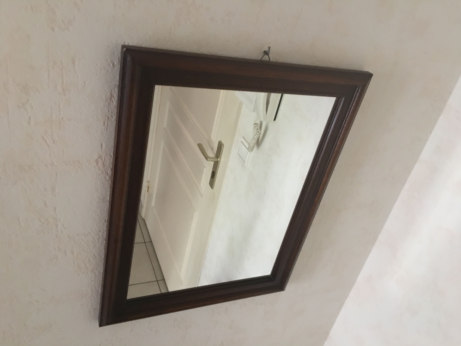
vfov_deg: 48.2
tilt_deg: -29.8
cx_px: 230
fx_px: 386
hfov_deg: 61.7
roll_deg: -14.3
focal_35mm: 29
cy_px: 173
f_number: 2.2
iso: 80
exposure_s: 1/4
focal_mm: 4.15
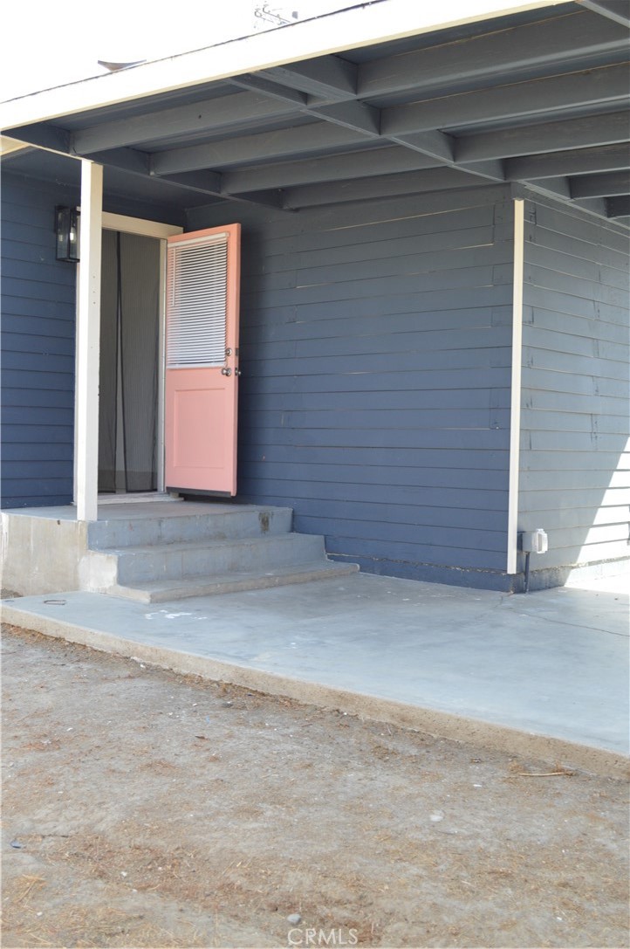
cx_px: 315
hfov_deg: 34.1
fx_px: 1026
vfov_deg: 49.6
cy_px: 474
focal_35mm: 39
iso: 400
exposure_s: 1/125
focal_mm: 26
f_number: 5.6
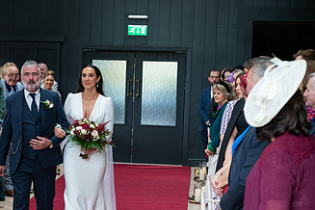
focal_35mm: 103
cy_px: 138
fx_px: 901
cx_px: 60
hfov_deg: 19.6
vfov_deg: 13.3
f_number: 3.5
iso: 640
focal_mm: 58
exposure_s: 1/160
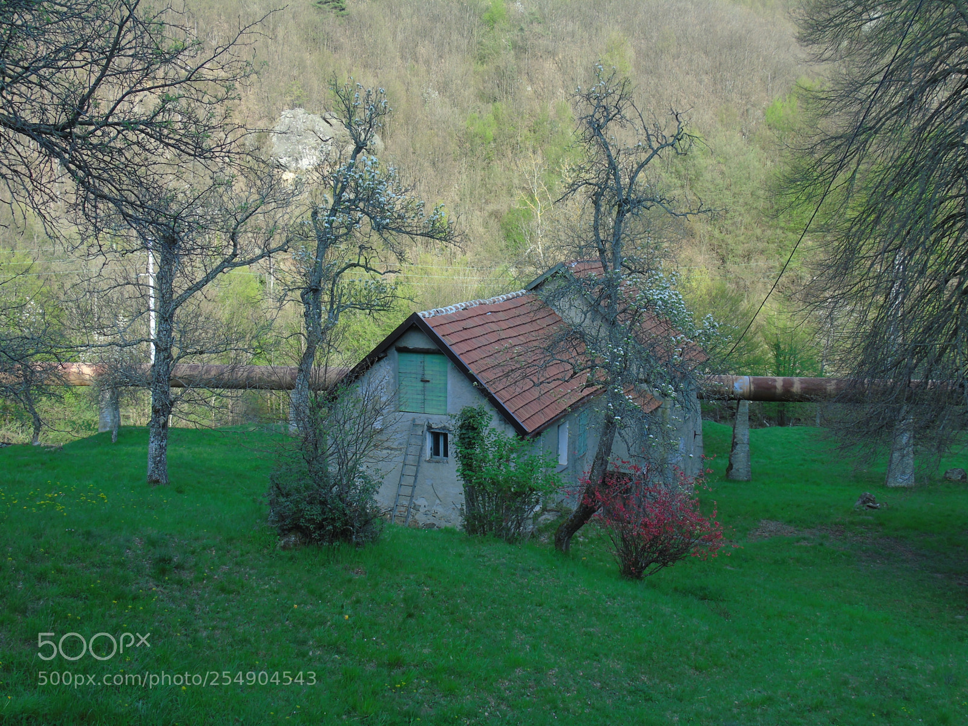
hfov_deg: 46.8
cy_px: 363
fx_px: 1119
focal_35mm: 40
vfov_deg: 36.0
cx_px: 484
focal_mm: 7.1
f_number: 3.9
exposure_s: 1/200
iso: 80
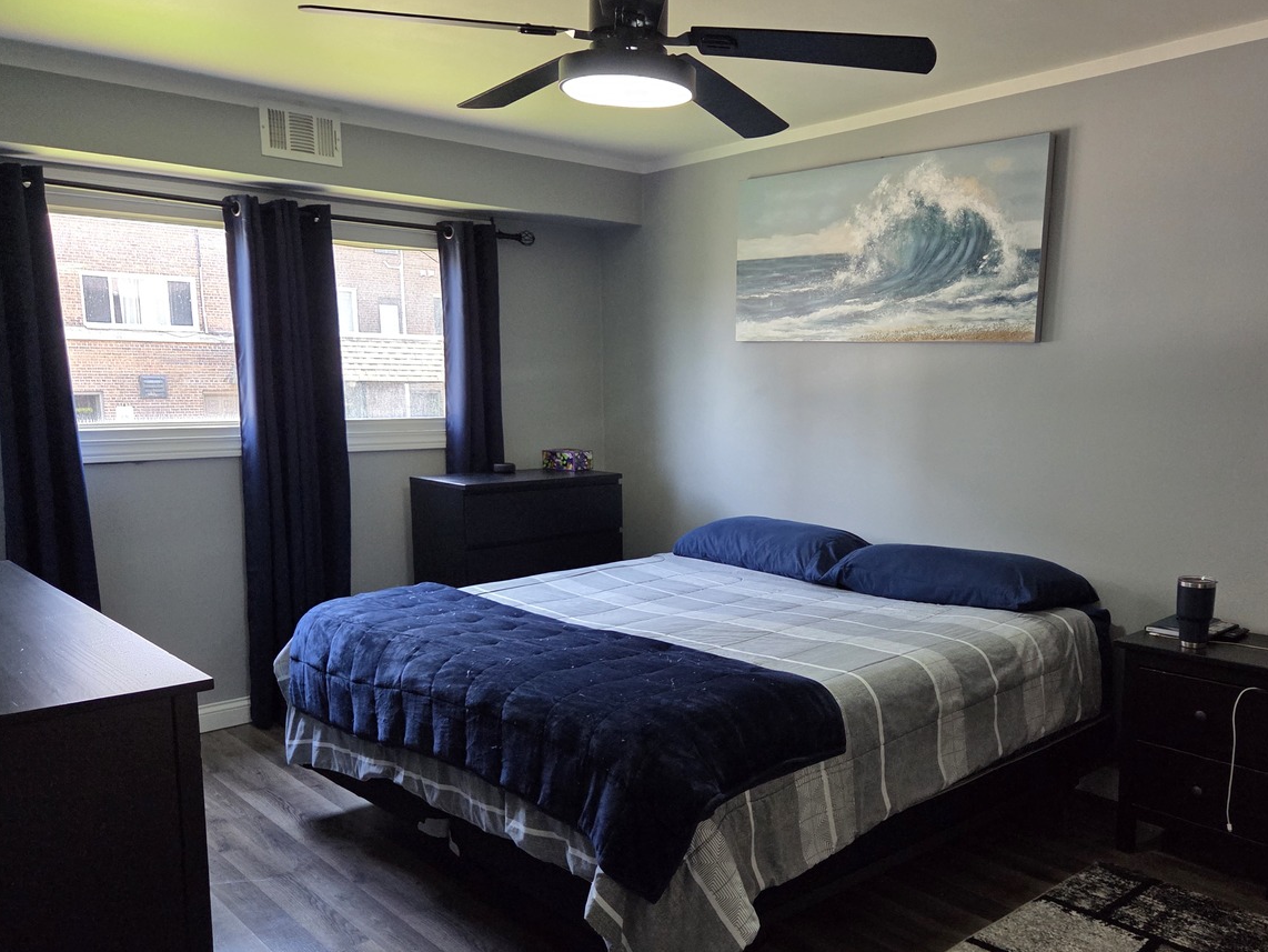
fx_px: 1063
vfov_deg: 48.0
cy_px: 558
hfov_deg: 61.3
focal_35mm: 29
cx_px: 739
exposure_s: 1/120
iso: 400
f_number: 1.8
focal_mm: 5.4
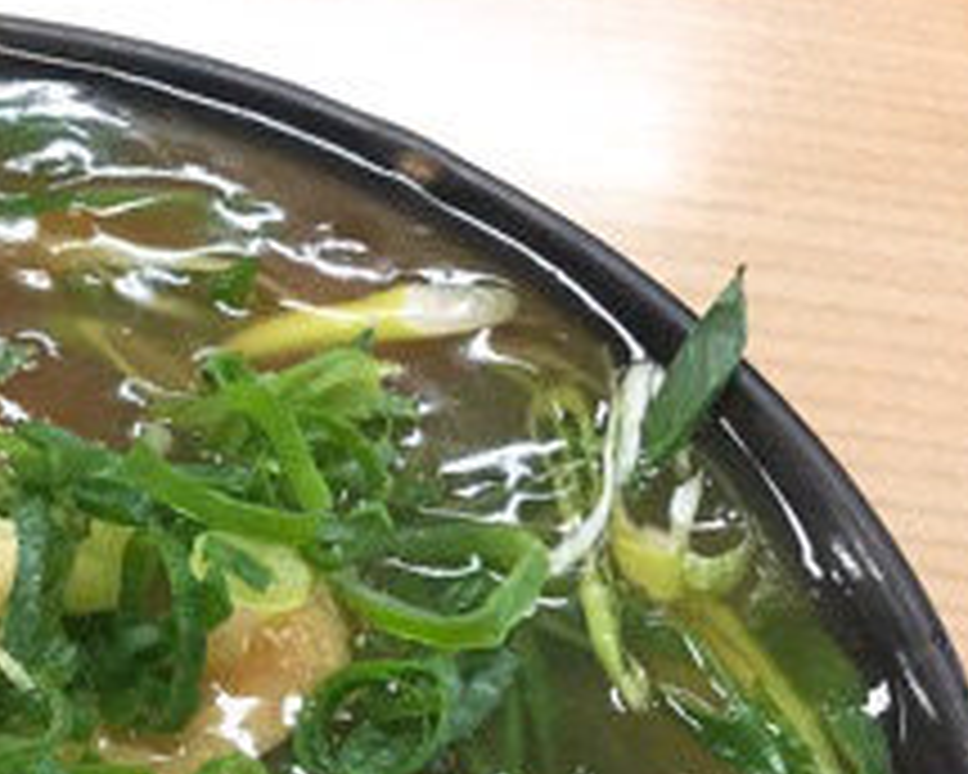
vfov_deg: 16.6
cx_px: -117
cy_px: 832
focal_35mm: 90
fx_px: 2578
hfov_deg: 20.2
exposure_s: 1/30
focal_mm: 3.3
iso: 125
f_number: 2.4
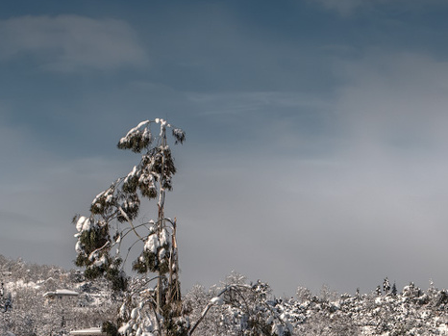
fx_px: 1682
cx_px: 371
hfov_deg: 15.1
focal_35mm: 130
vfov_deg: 10.9
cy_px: 541
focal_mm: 23
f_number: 13
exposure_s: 1/1000
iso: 500
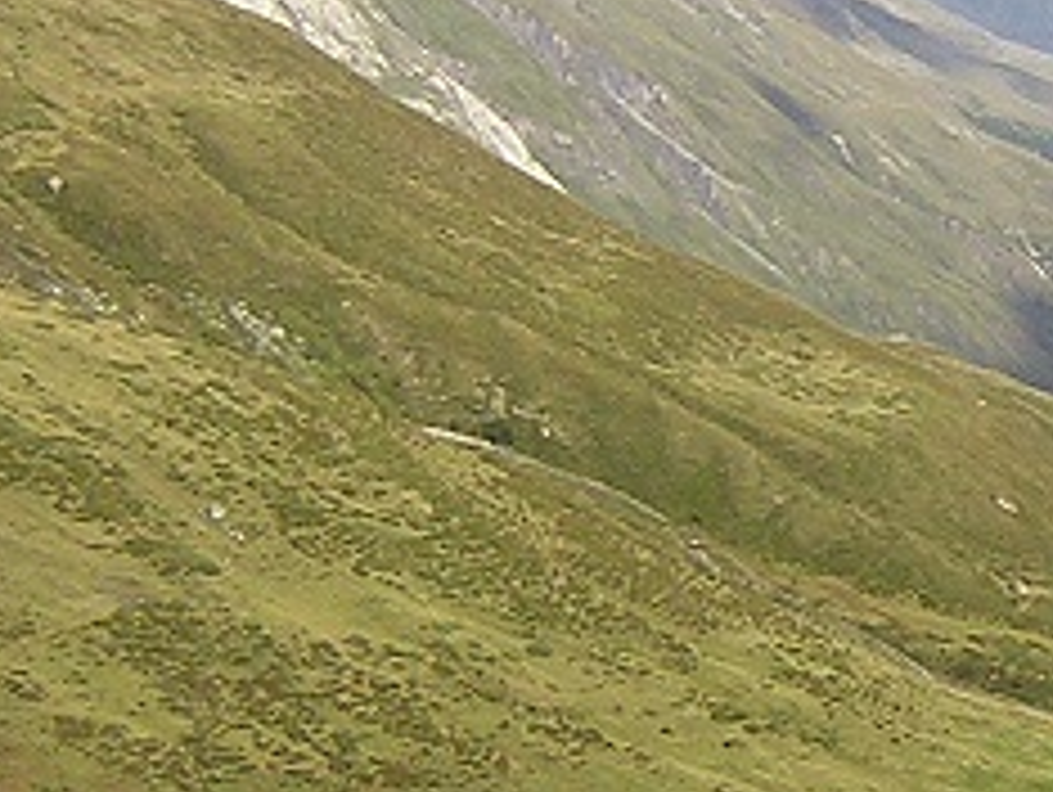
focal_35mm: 123
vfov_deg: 12.1
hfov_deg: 15.5
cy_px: 243
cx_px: 1202
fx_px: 3745
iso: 100
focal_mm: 4.7
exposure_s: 1/223
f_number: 5.2
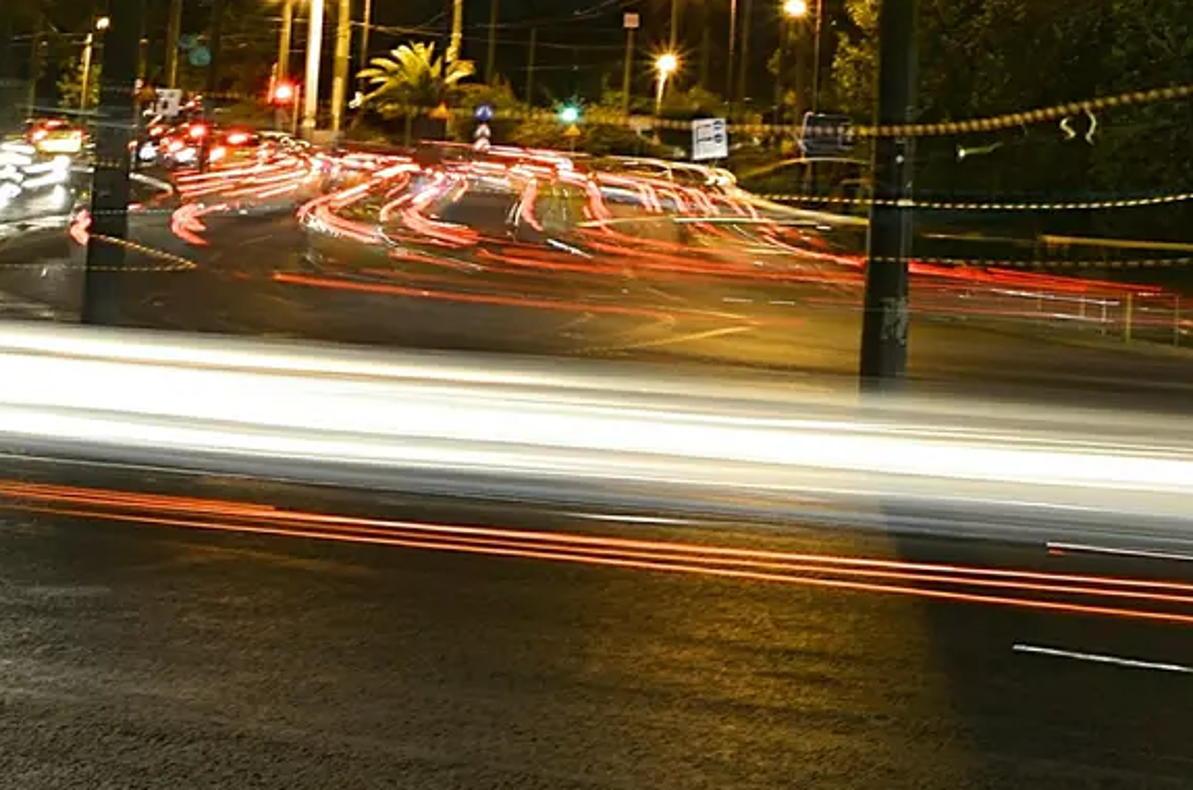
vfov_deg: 20.6
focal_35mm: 62
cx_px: 1361
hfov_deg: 28.8
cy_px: -111
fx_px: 2057
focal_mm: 17
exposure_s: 8
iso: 100
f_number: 16
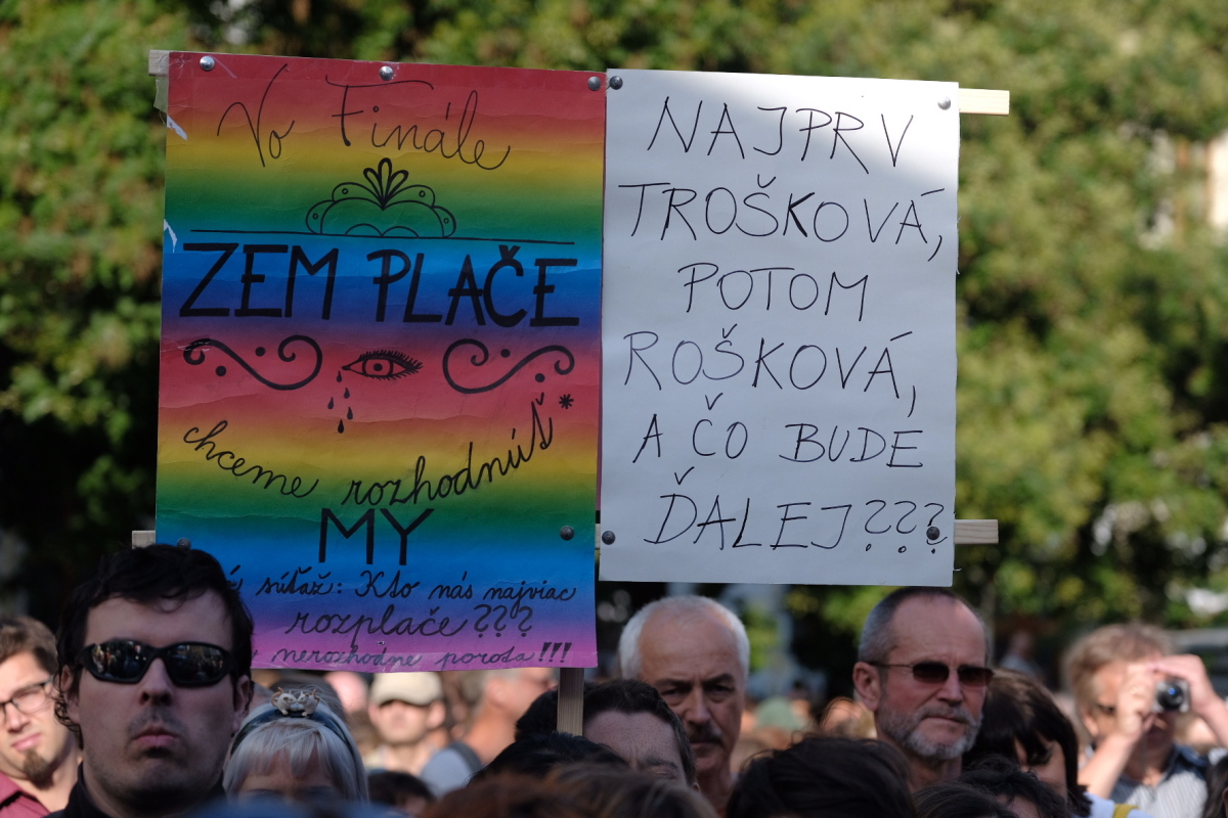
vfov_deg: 13.3
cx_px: 614
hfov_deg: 19.8
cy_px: 409
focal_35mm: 103
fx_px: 3513
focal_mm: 68.7
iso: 500
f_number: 2.8
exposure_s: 1/3000
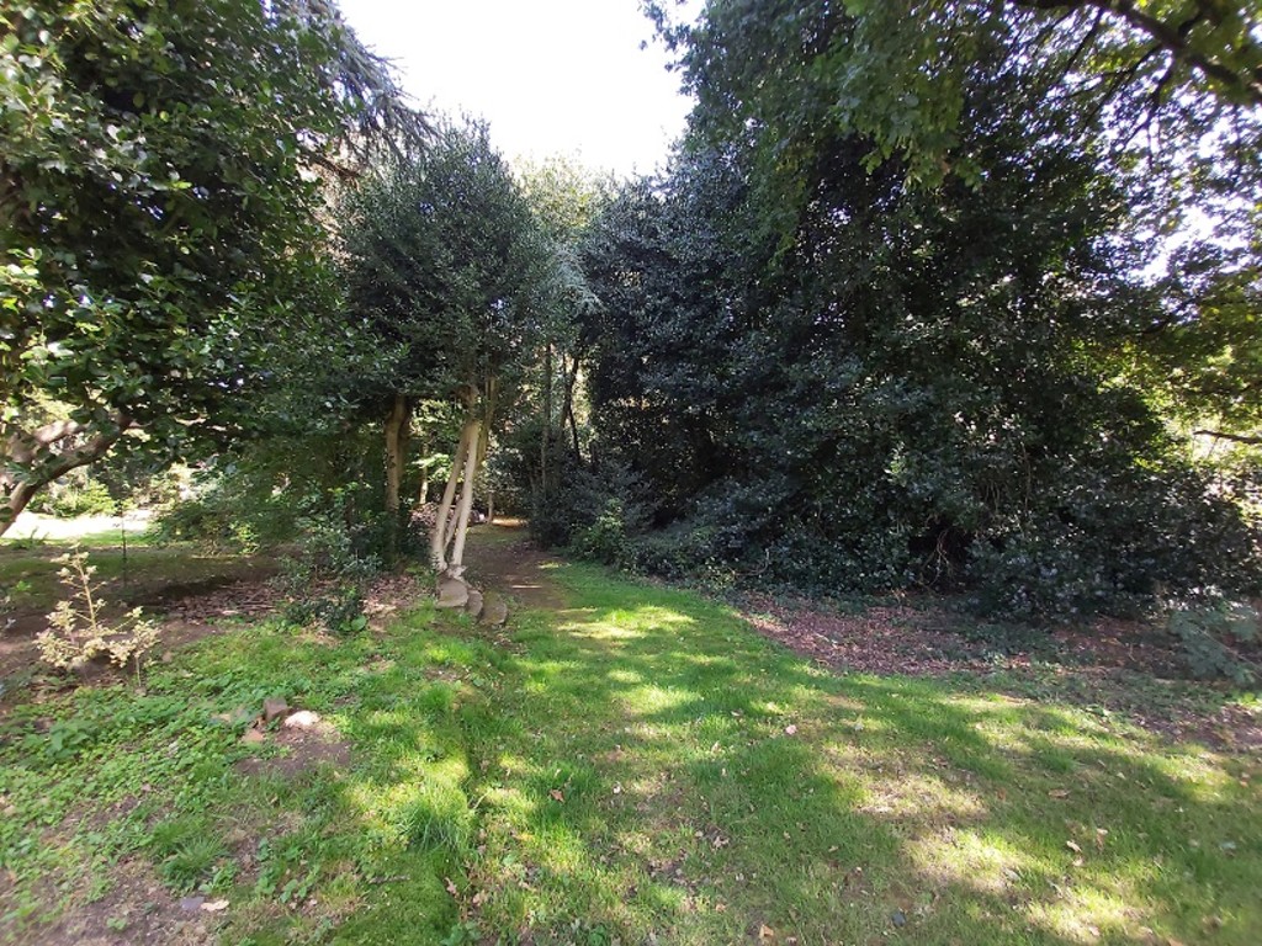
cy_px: 473
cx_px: 631
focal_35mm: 12
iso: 80
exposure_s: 1/100
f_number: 2.2
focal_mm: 1.42
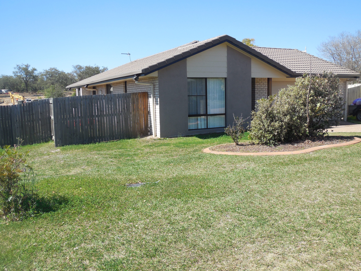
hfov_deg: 54.0
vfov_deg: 41.8
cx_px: 180
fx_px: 355
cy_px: 136
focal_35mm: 34
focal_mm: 6.1
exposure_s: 1/800
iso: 125
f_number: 3.4
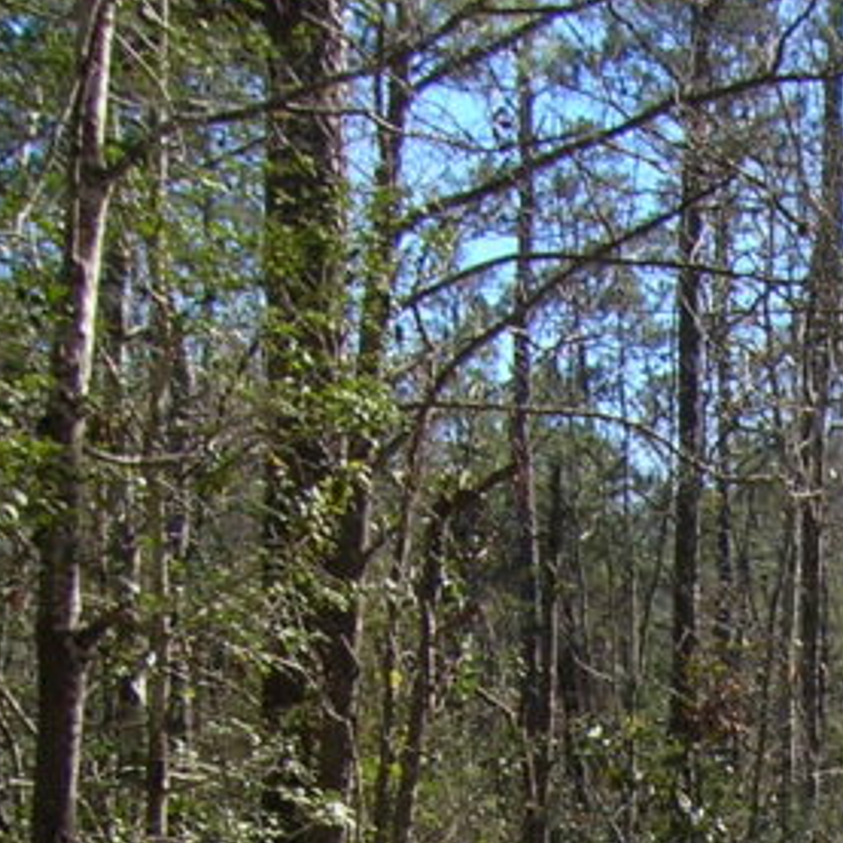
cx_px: 1412
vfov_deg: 15.0
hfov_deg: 14.2
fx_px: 3058
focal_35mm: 111
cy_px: 1096
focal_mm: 5.7
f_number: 4.9
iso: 50
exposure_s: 1/213
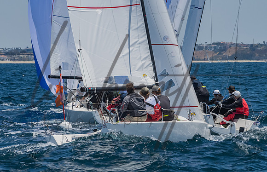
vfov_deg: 5.1
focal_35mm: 265
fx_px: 1948
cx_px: 126
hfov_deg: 7.8
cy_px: 93
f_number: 14
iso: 640
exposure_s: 1/1600
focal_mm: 165
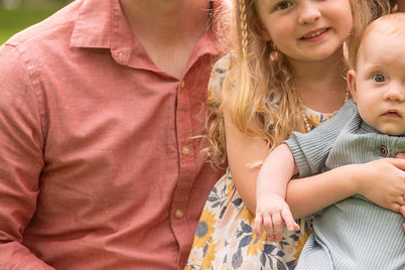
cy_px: 148
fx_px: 1721
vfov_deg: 9.0
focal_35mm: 153
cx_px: 397
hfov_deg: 13.3
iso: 200
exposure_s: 1/320
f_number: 1.8
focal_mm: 50
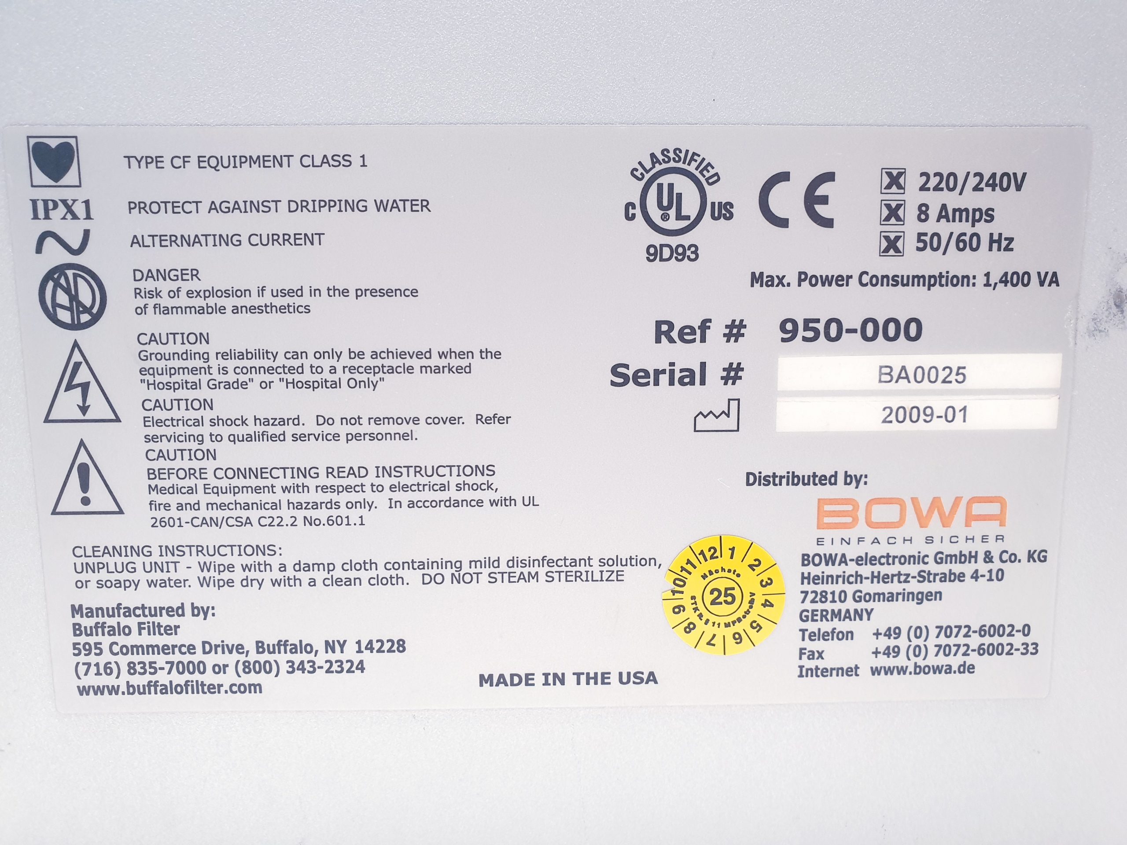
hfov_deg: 67.3
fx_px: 846
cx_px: 564
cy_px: 422
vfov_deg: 53.1
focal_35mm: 26
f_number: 2.4
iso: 160
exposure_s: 1/50
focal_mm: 4.3
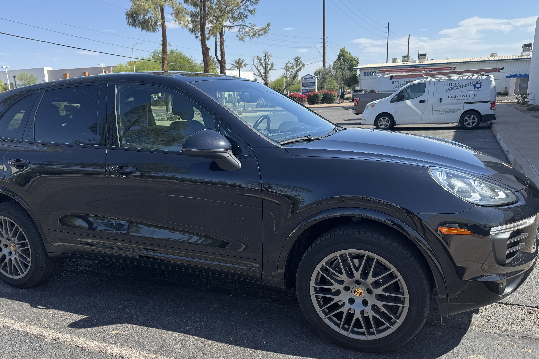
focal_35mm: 29
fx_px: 434
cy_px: 221
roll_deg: +1.9
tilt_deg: -16.3
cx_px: 247
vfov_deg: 44.7
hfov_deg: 63.6
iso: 80
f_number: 1.78
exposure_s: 1/1980
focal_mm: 6.76
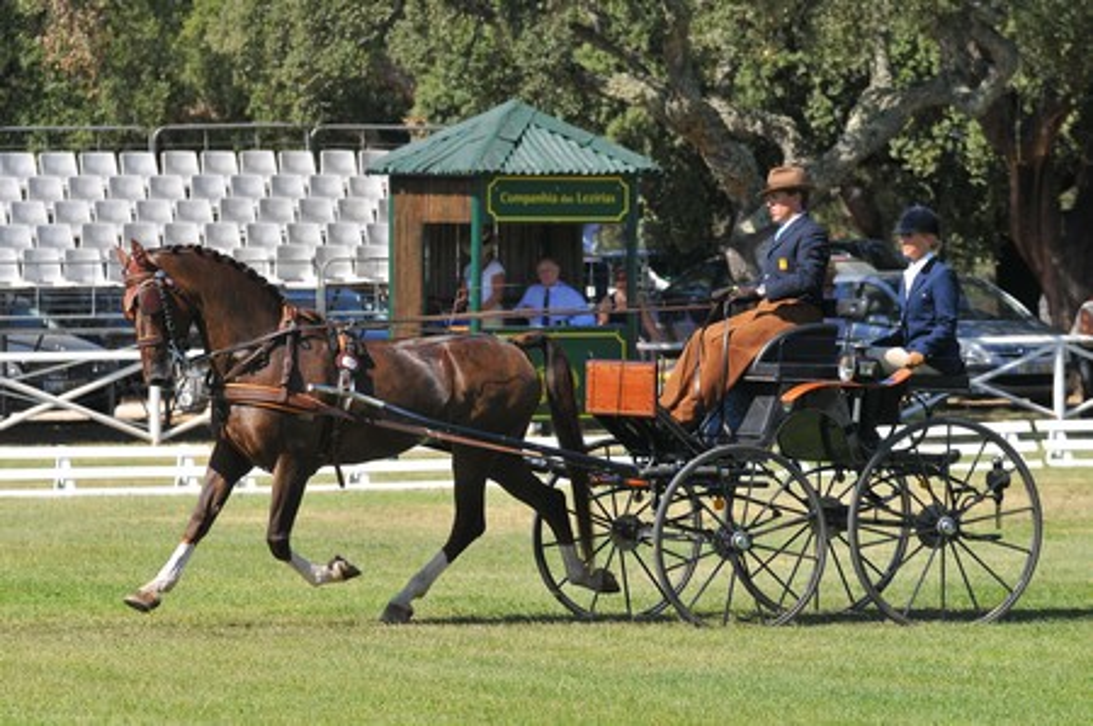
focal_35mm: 225
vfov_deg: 6.1
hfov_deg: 9.2
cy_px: 363
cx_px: 546
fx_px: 6824
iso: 250
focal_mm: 150
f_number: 5
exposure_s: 1/640
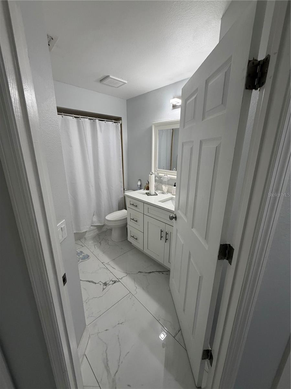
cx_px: 146
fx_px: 157
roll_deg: -0.2
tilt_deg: -15.0
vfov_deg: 102.1
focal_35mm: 14
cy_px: 194
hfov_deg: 85.7
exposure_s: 1/120
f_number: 2.2
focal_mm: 2.22
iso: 250
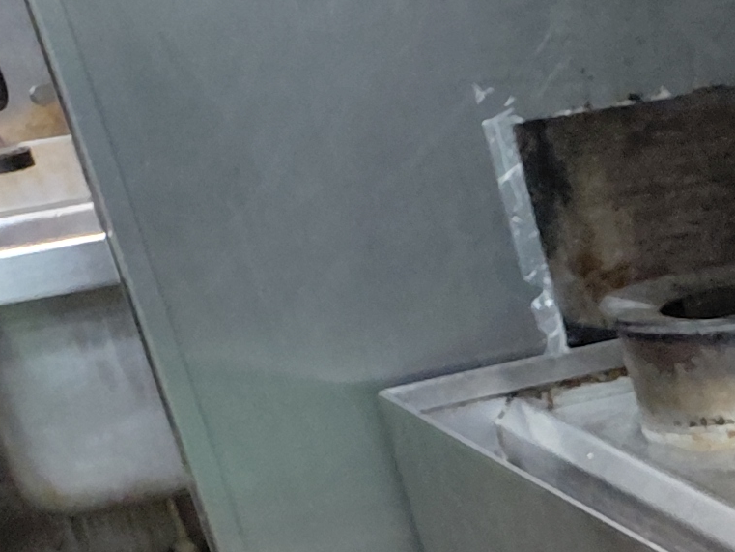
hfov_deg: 11.5
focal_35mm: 134
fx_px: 2846
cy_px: 1120
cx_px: 1894
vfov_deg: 10.2
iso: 250
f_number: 1.8
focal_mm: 4.69
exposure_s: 1/60
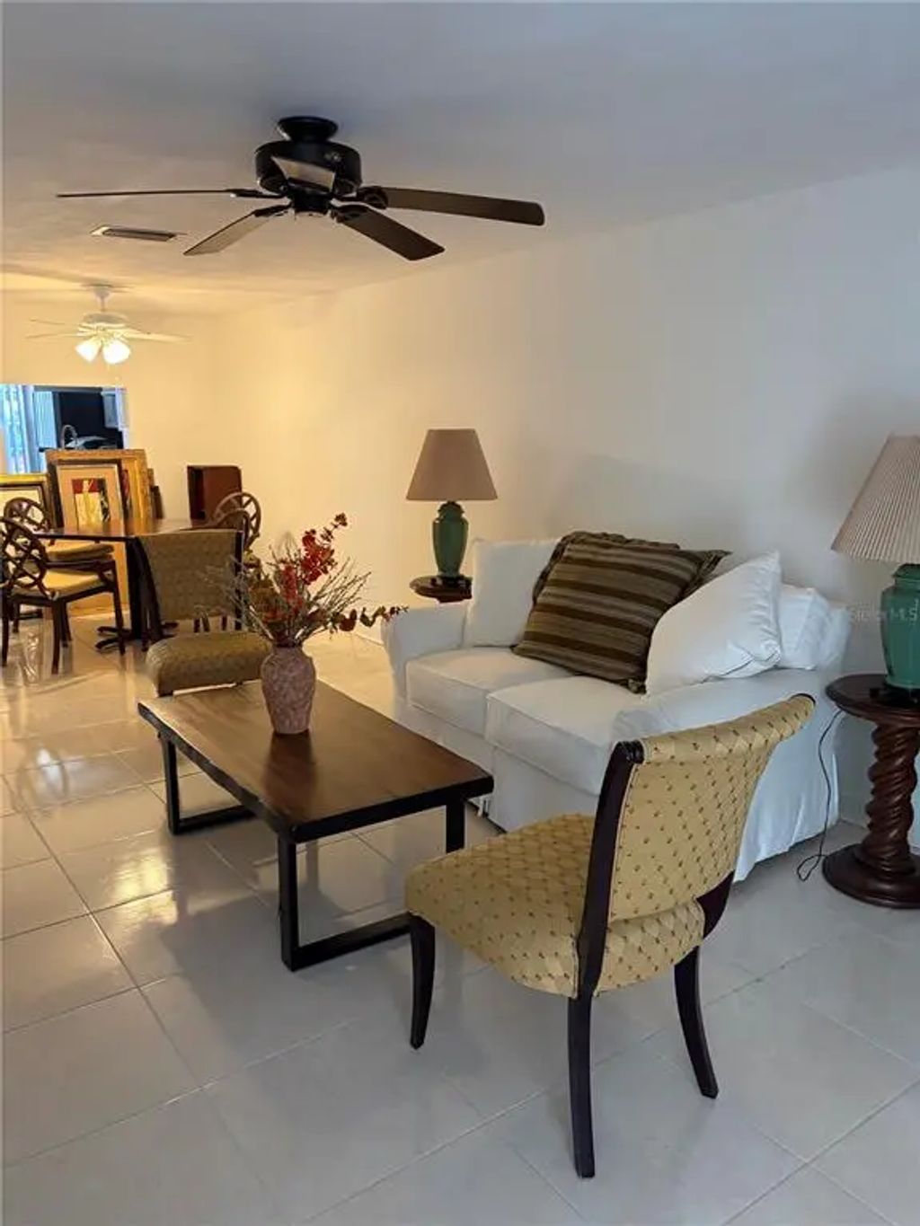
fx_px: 921
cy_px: 613
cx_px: 460
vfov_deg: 67.3
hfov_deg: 53.1
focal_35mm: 26
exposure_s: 1/60
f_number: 1.6
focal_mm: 5.96
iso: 320
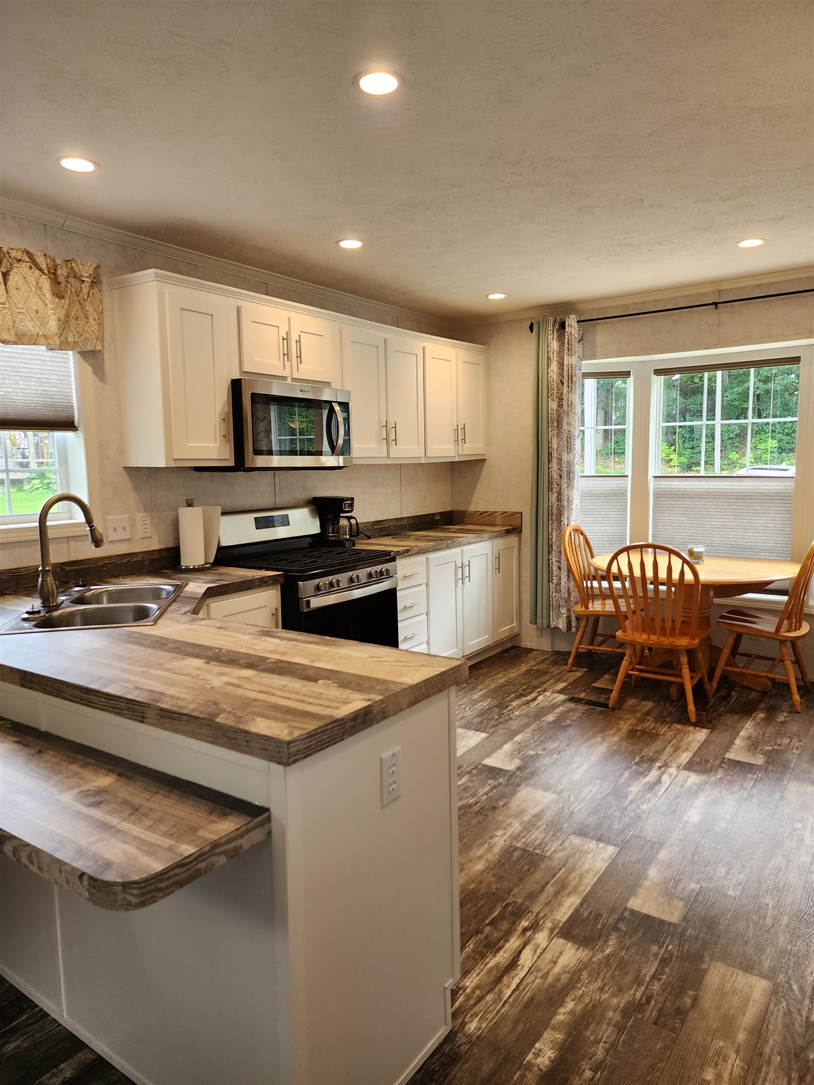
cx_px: 407
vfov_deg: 73.9
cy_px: 542
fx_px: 721
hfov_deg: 58.9
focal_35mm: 23
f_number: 1.8
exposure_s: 1/120
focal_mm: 6.4
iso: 125
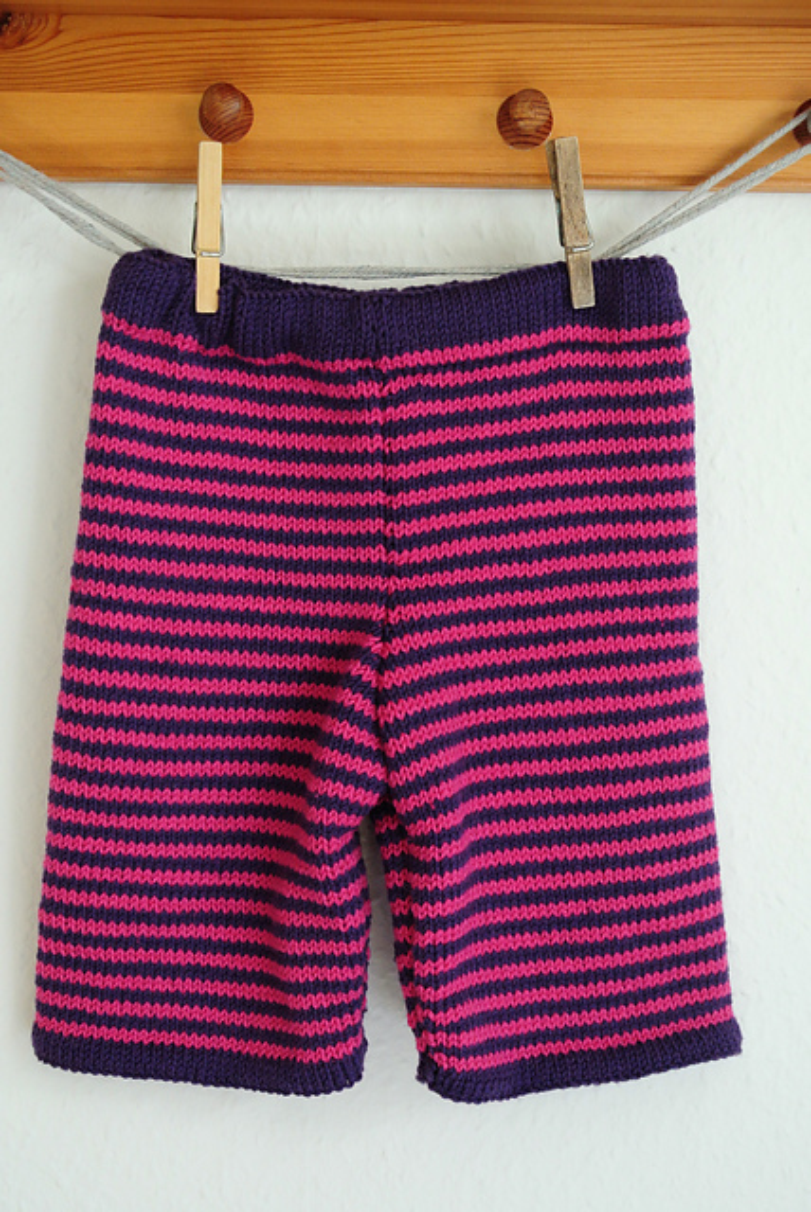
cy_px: 606
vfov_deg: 35.6
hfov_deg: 24.2
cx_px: 406
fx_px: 1888
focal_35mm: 56
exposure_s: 1/60
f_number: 5
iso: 360
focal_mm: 21.1
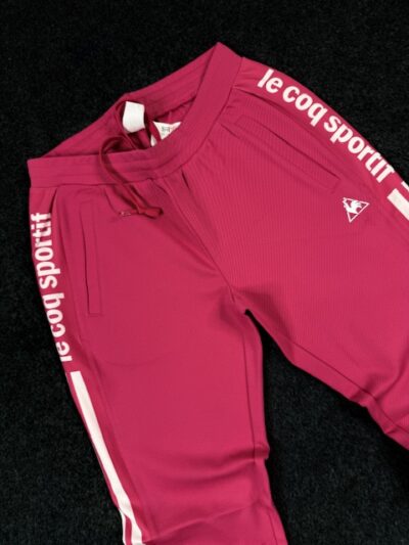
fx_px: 378
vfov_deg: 71.6
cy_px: 272
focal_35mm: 24
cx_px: 204
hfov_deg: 56.8
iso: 80
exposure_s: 1/100
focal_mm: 6.76
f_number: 1.78
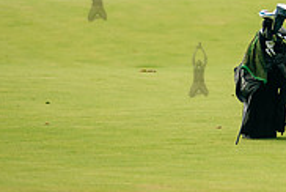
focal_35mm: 636
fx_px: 5061
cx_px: 401
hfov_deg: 3.2
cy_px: -7
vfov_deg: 2.2
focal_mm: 200
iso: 125
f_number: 3.5
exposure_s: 1/800
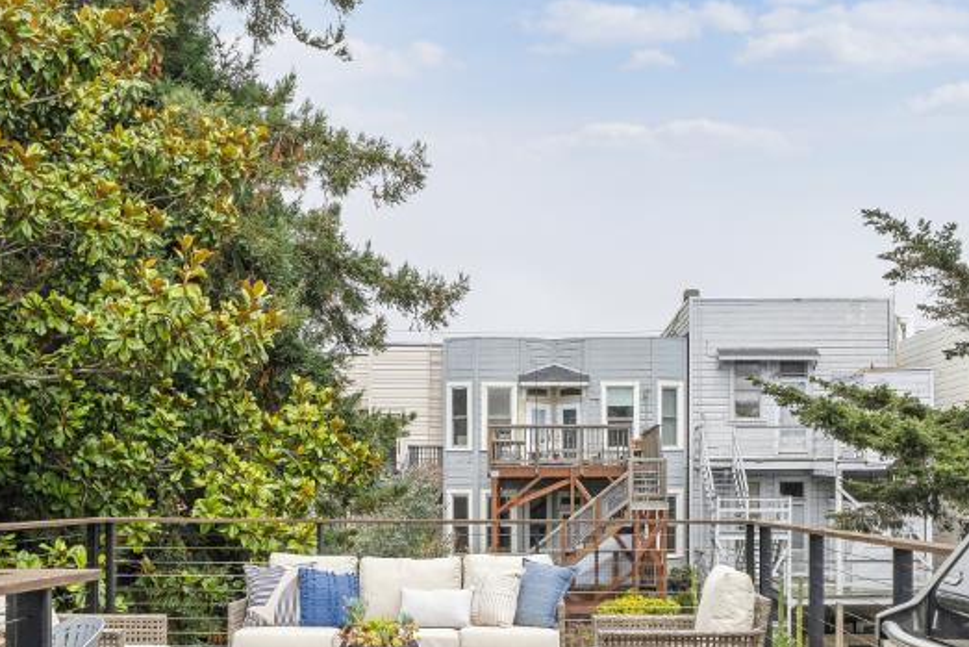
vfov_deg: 30.6
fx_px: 1158
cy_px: 495
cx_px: 537
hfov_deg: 45.3
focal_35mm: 43
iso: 250
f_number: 9
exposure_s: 1/500
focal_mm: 15
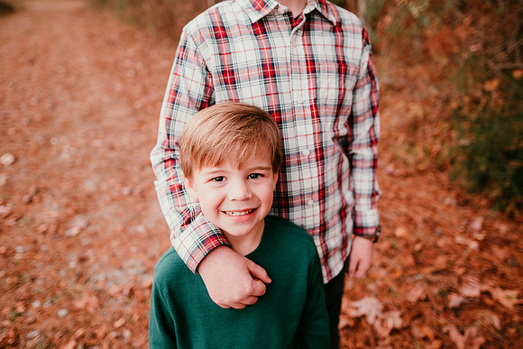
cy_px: 174
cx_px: 262
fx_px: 349
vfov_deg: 53.2
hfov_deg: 73.7
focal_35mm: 24
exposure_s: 1/160
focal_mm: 24
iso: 100
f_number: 2.2
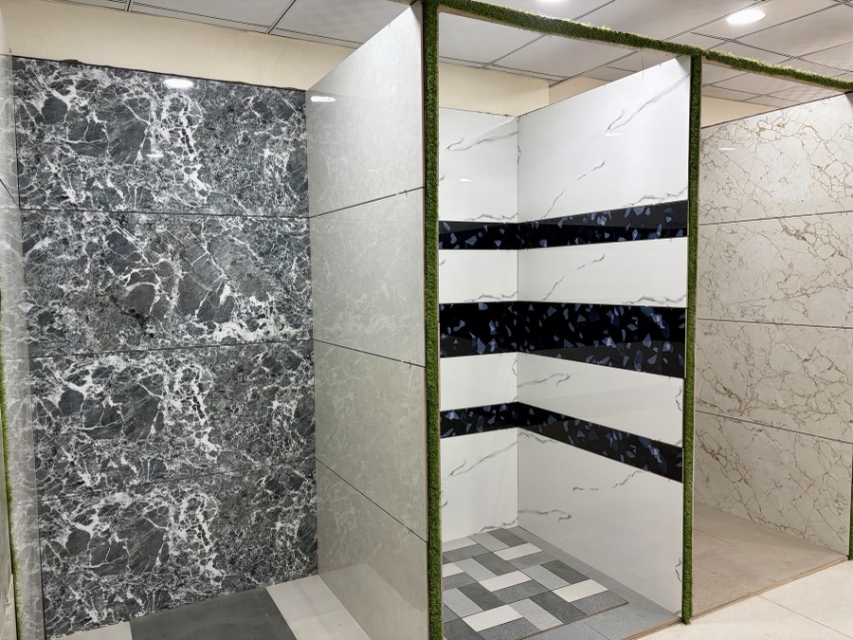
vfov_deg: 53.1
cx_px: 426
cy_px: 320
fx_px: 641
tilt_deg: -3.8
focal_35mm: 26
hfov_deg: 67.3
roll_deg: +1.5
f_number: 1.6
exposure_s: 1/50
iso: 100
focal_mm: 5.96
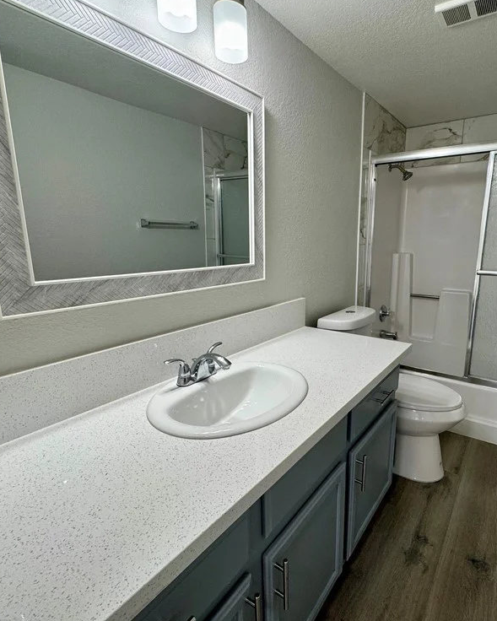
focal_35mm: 19
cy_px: 312
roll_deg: -0.1
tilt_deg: -12.5
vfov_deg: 83.3
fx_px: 349
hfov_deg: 70.1
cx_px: 298
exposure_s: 1/120
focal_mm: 2.22
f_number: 2.2
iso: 100
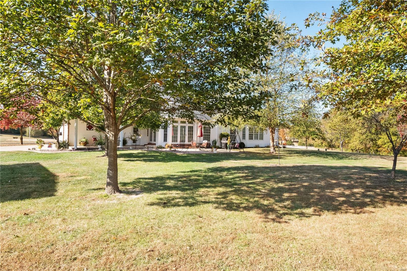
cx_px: 204
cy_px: 136
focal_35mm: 22
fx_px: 249
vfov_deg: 57.2
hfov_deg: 78.6
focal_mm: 11
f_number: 10
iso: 640
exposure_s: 1/80
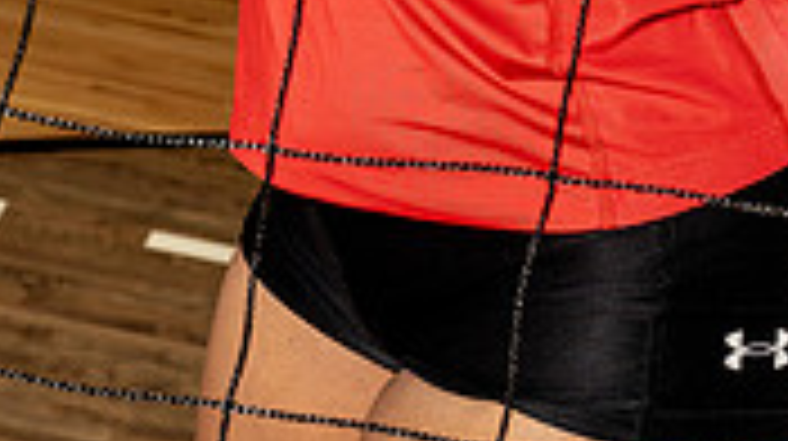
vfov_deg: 8.5
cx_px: 450
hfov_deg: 16.3
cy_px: -536
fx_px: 2755
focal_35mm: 132
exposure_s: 1/250
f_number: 8
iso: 640
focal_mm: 49
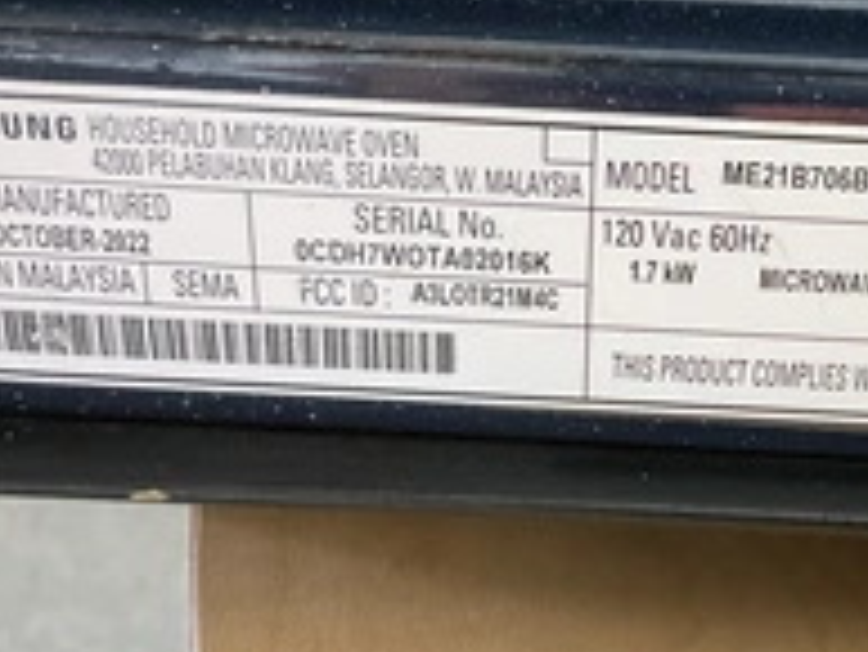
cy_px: 315
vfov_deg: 24.4
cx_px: 666
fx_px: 1505
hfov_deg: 31.5
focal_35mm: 60
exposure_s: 1/40
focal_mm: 3
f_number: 1.8
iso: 320
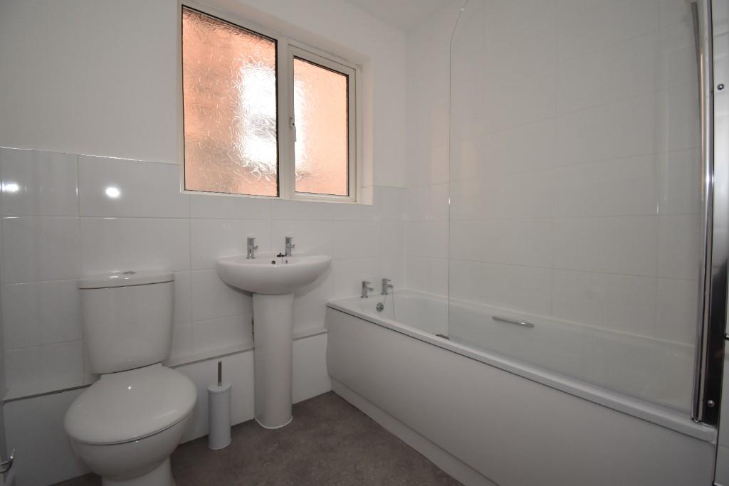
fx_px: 304
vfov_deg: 77.3
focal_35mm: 15
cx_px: 364
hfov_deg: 100.4
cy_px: 243
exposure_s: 1/80
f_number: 4.5
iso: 800
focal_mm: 10
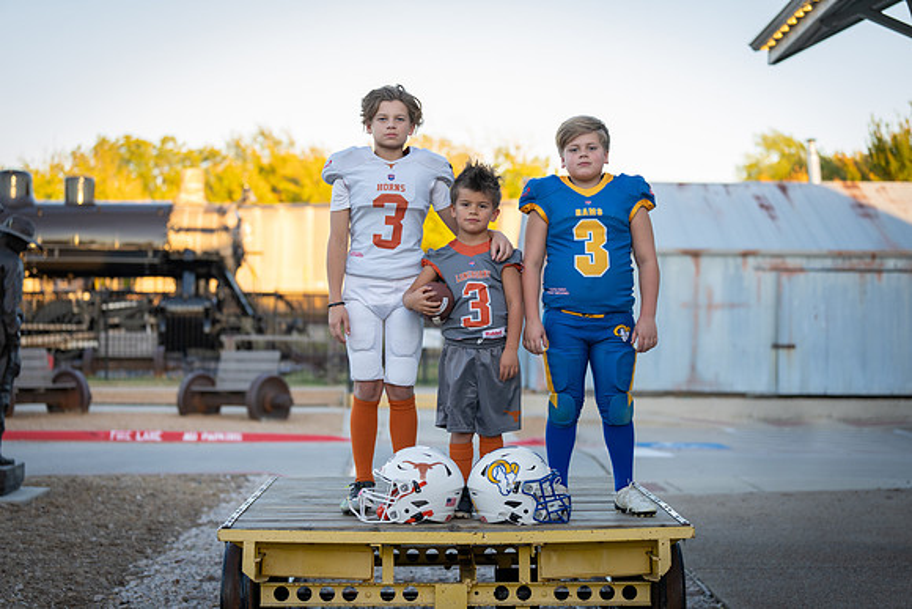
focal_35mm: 70
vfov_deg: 19.5
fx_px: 1774
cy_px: 304
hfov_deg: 28.8
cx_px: 456
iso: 250
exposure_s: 1/320
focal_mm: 70
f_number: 2.8
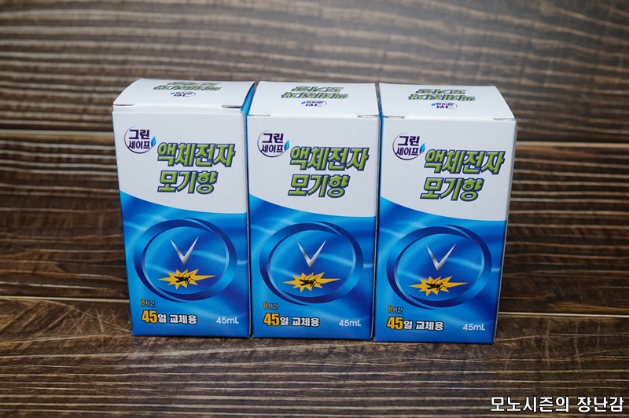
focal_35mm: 45
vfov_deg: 29.8
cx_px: 314
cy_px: 209
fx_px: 786
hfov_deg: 43.6
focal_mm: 30
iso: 400
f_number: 7.1
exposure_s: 1/200
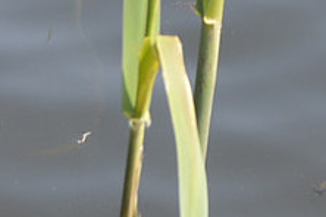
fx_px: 4111
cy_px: -238
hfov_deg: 4.5
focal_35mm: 454
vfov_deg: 3.0
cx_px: 257
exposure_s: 1/200
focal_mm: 42
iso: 100
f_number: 7.1
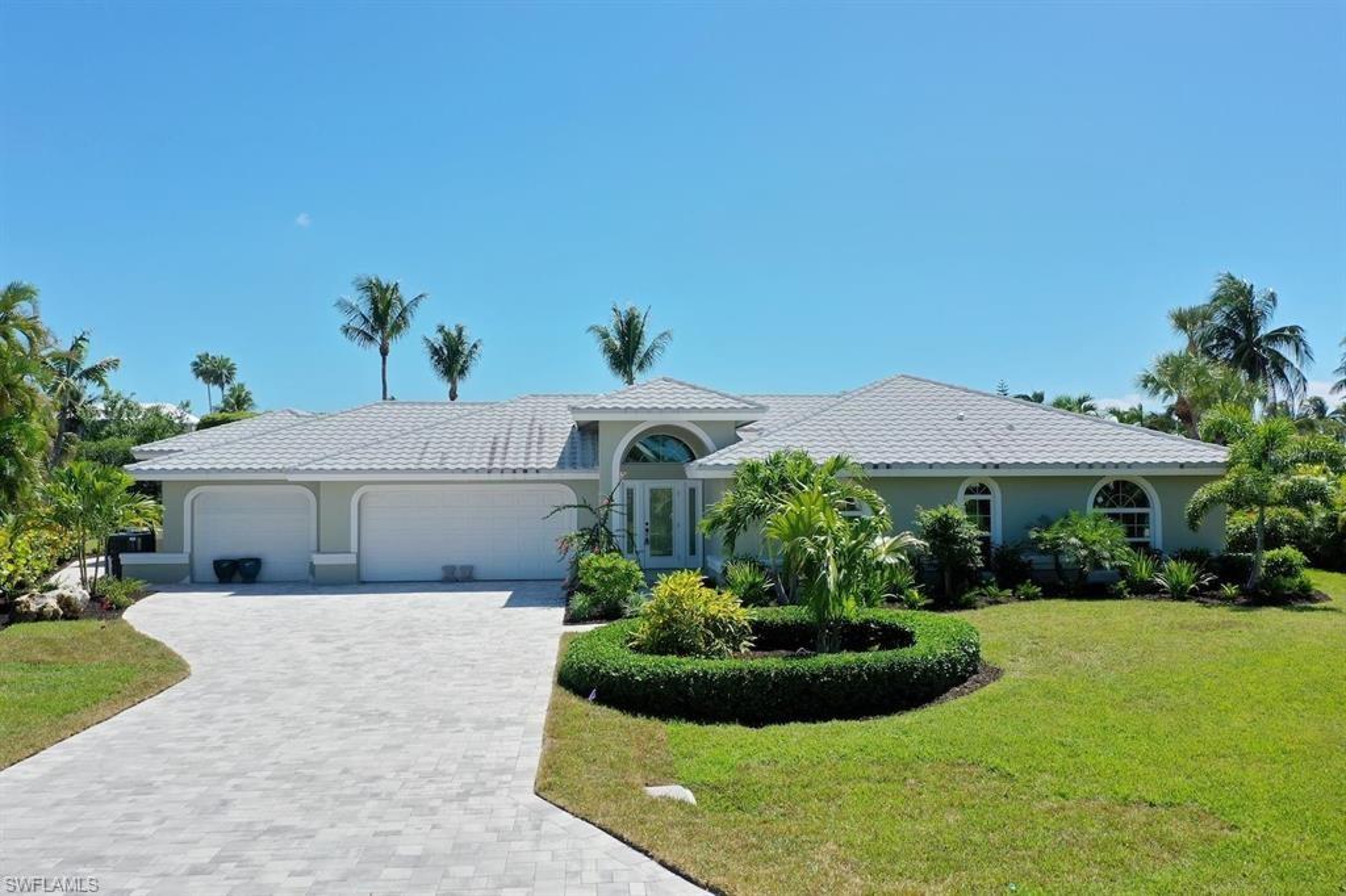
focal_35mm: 28
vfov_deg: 46.4
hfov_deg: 65.5
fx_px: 1046
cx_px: 673
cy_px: 448
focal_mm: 10.26
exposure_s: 1/400
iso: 100
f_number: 5.6
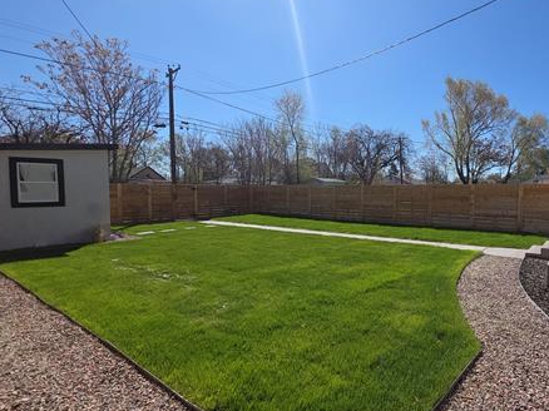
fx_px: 301
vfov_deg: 68.6
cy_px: 209
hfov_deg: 81.5
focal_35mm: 19
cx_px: 371
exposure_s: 1/1457
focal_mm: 2.2
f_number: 1.9
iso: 20
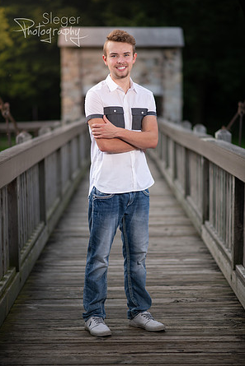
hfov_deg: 15.9
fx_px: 877
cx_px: 122
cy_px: 182
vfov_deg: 23.6
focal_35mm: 86
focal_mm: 85
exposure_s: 1/1000
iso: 100
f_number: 1.8
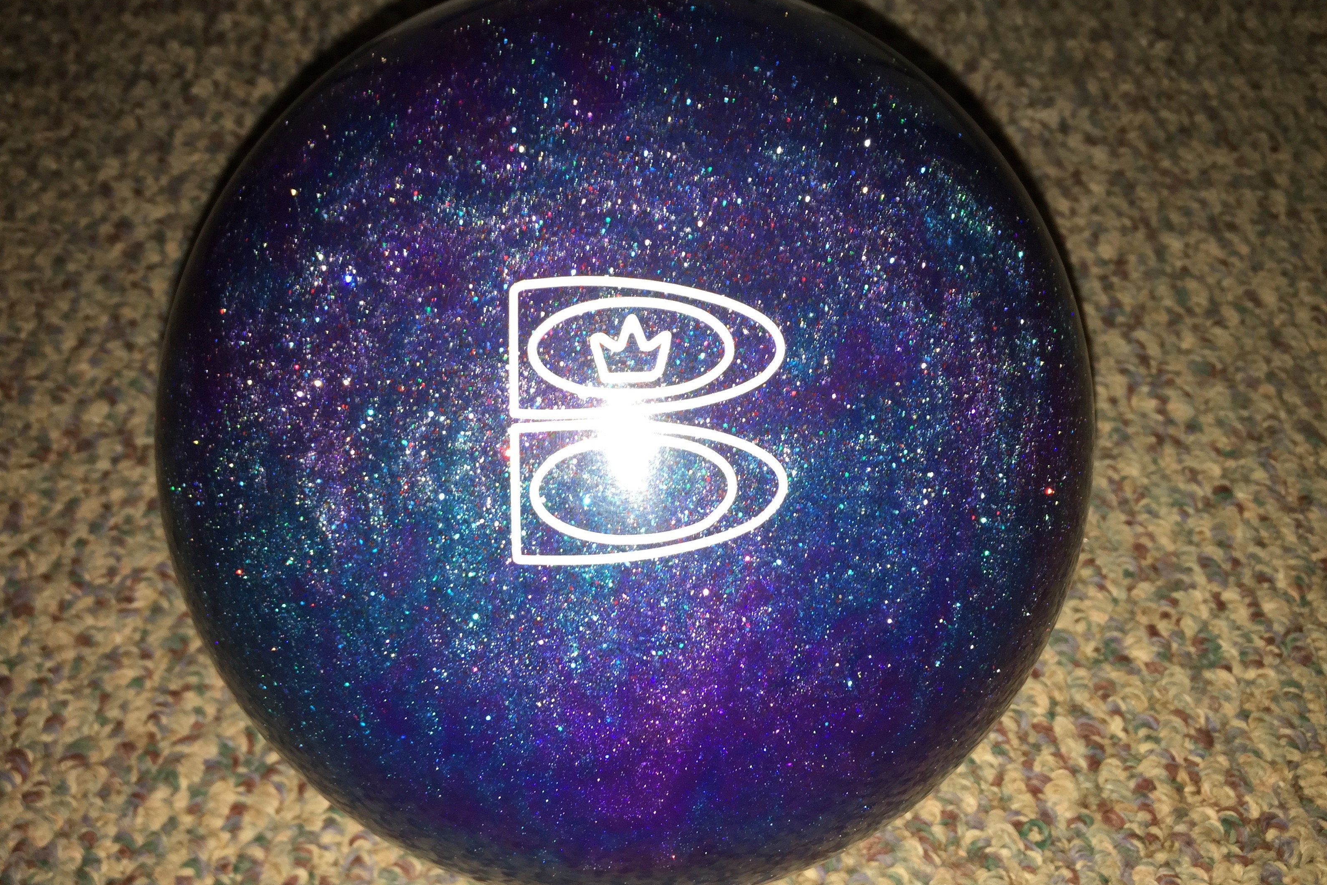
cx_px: 648
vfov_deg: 42.3
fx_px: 1143
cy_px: 420
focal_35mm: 31
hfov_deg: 60.3
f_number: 2.2
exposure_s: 1/16
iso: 32
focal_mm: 4.15
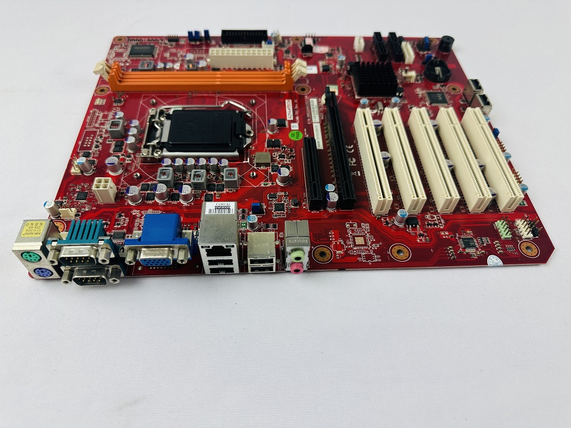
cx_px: 286
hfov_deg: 71.6
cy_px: 214
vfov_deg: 56.8
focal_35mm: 24
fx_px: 396
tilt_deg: -53.4
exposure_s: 1/120
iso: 64
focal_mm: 6.86
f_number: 1.78
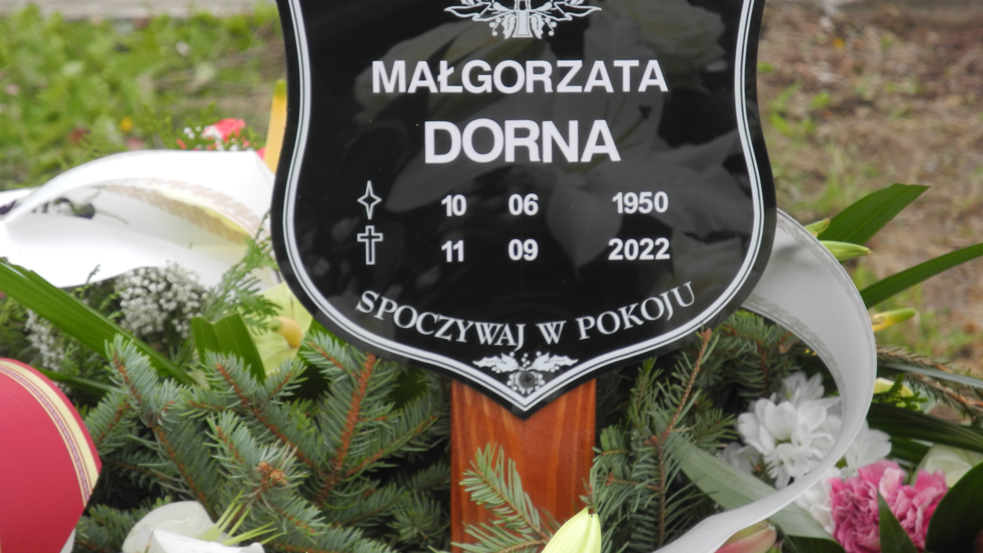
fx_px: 5708
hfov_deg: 9.8
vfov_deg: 5.5
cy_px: 235
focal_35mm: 219
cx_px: 490
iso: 100
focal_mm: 42.6
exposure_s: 1/50
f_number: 5.6
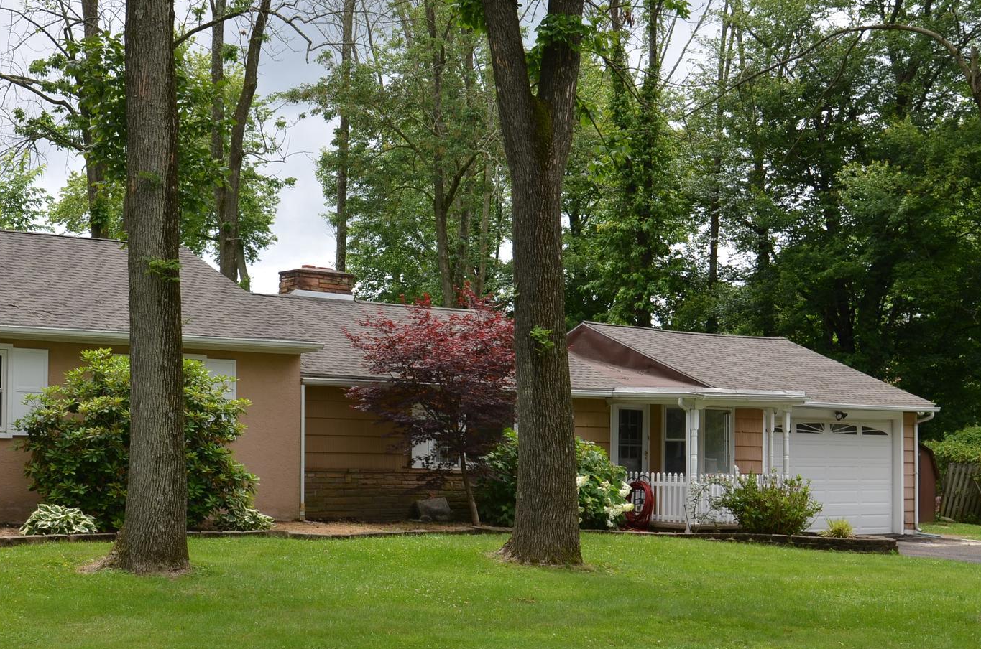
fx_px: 1468
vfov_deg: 24.8
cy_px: 421
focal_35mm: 54
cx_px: 312
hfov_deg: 36.5
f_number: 7.1
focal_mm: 24
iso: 100
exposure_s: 1/200
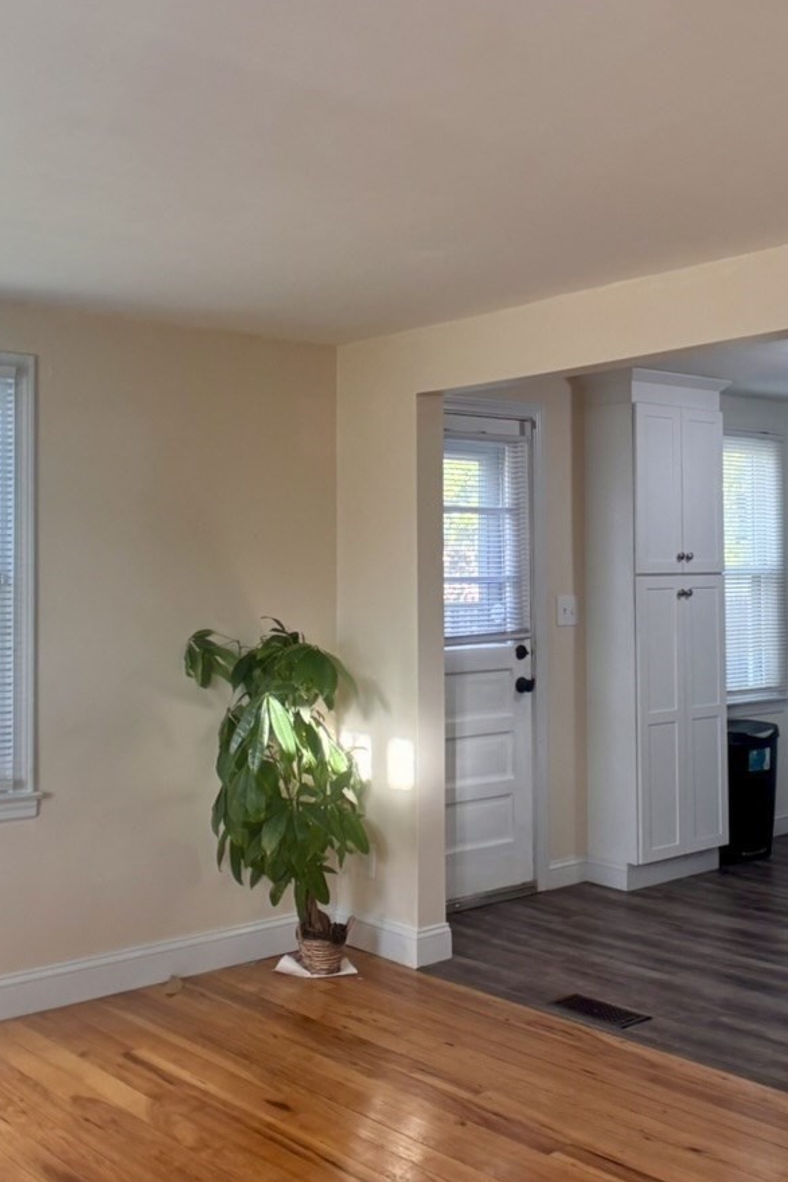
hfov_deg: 21.5
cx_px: 541
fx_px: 2068
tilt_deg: +0.8
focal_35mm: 63
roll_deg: +0.1
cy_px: 520
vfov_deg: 31.9
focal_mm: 5.96
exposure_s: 1/120
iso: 80
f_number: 1.6
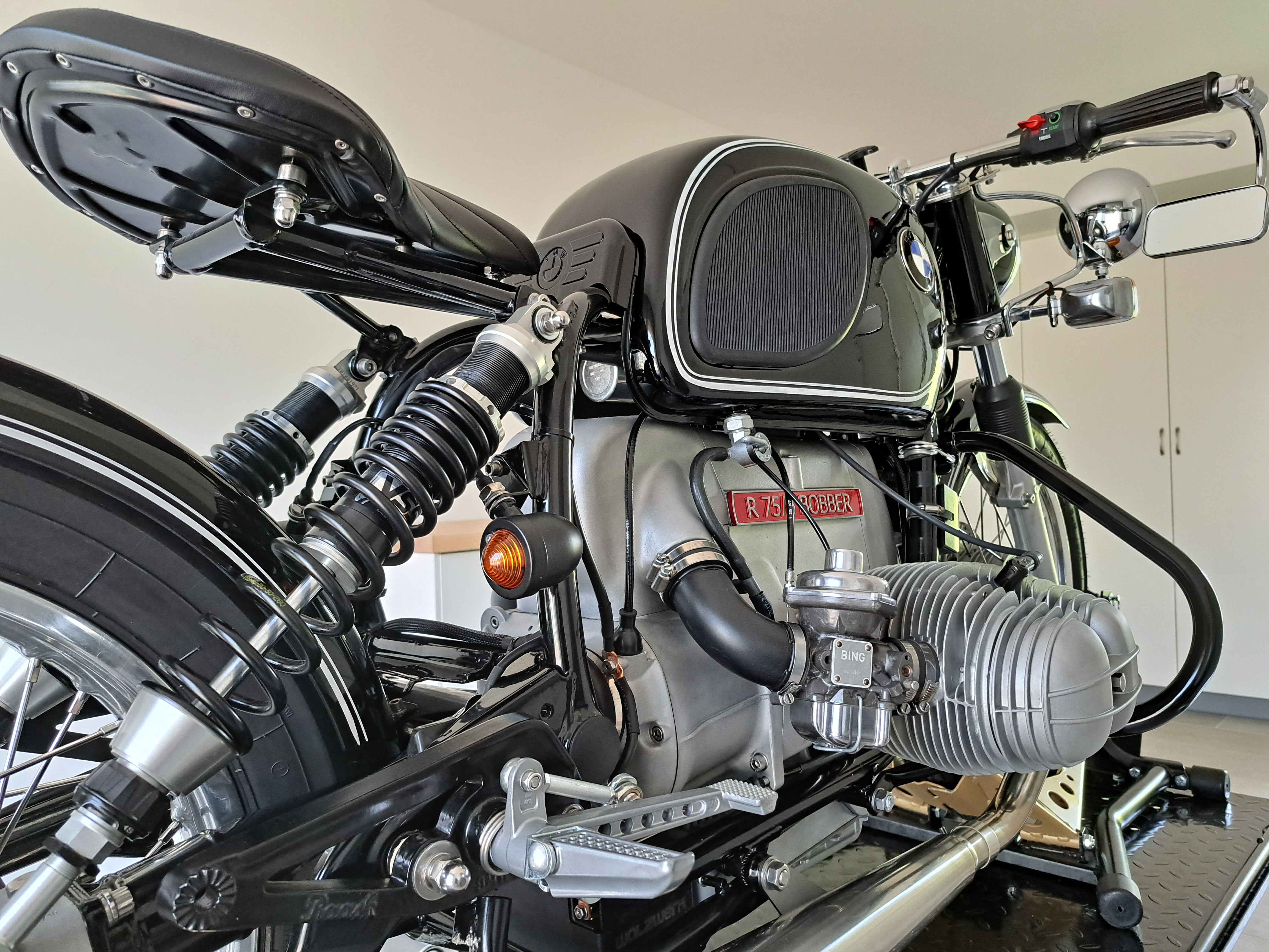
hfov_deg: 71.6
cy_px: 476
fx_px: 880
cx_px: 634
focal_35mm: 24
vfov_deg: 56.8
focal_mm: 5.23
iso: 250
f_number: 1.8
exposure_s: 1/50
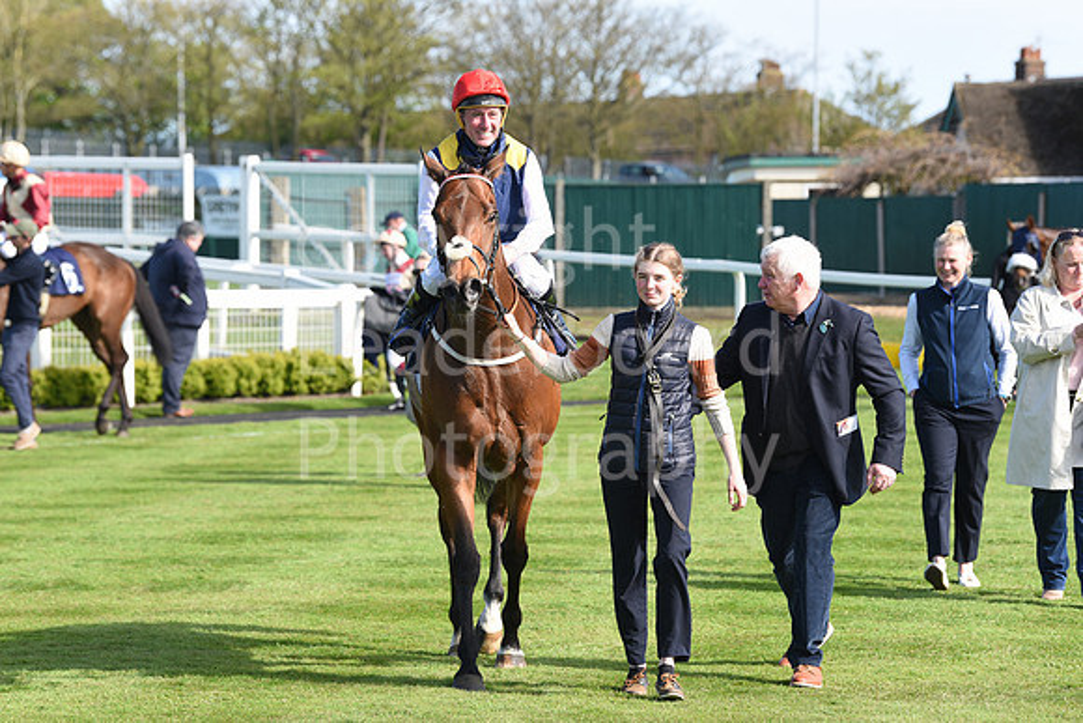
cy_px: 362
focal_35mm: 155
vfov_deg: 8.9
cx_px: 542
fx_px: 4664
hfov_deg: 13.2
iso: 400
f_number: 5.6
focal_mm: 155
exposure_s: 1/800
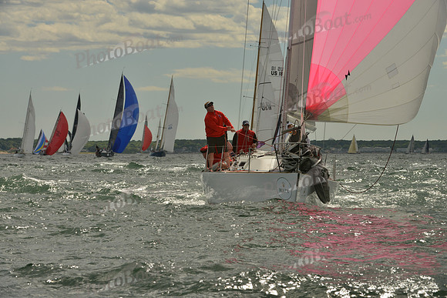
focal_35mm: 200
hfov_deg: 10.3
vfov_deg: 6.9
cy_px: 149
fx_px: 2484
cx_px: 224
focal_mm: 200
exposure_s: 1/800
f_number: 13
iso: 400
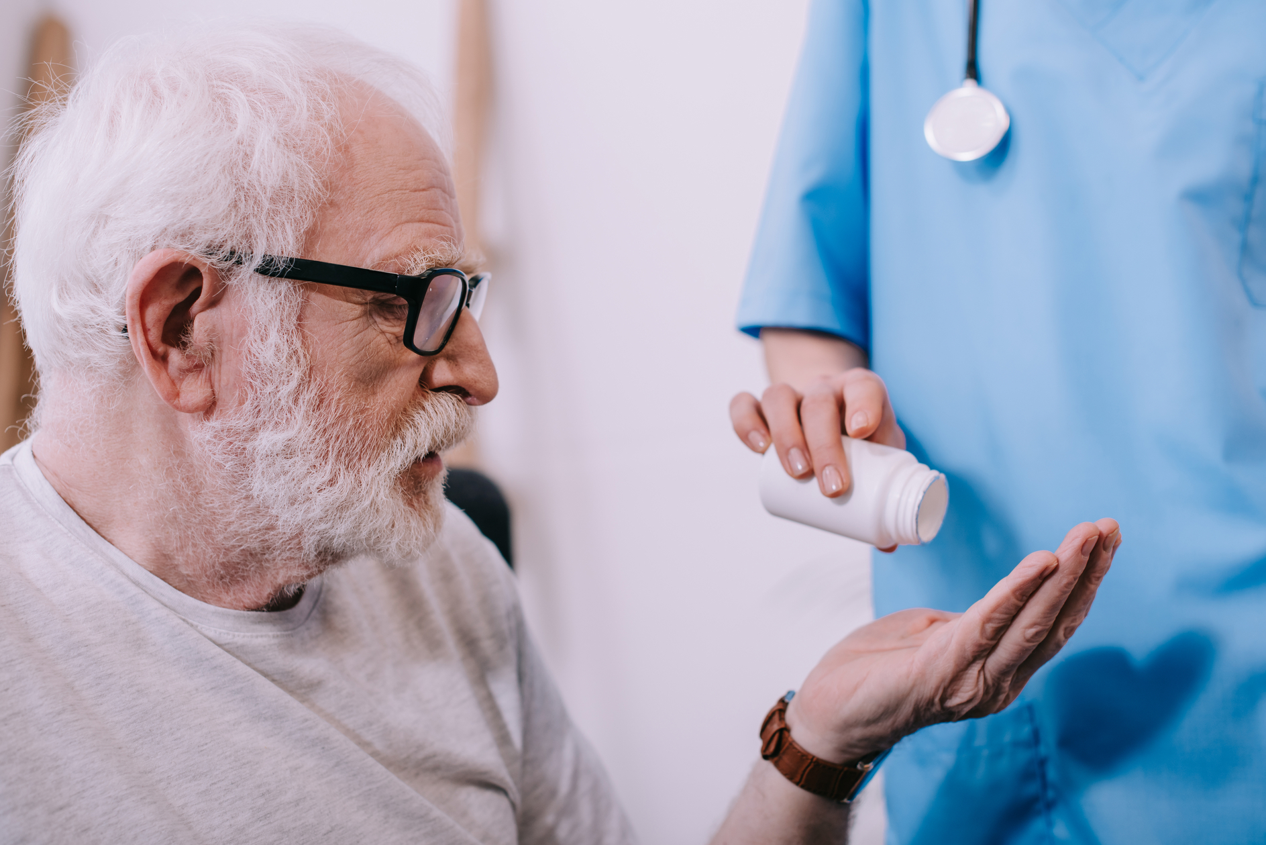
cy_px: 413
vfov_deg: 25.5
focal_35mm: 53
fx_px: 1864
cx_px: 634
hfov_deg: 37.5
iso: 200
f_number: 3.5
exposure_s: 1/200
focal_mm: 50
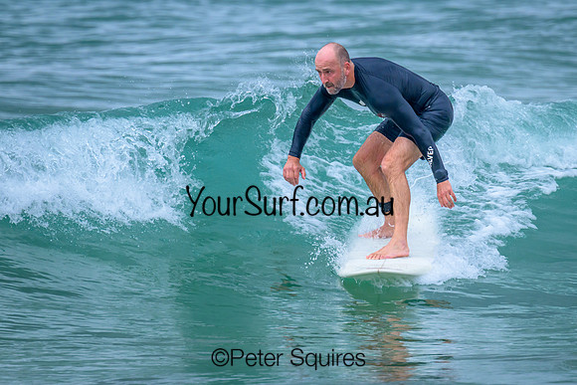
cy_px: 150
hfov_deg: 2.7
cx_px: 346
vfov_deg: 1.8
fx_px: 12303
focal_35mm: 767
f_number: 8
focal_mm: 560
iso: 1250
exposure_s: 1/2000
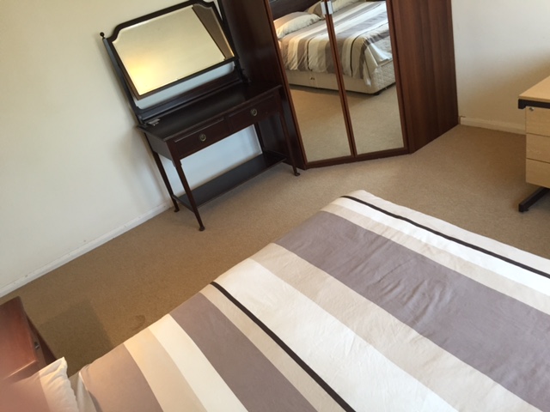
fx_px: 461
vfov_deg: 48.2
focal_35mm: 29
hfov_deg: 61.7
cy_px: 206
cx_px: 275
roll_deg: +16.4
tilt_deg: -28.8
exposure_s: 1/33
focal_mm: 4.15
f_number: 2.2
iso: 160
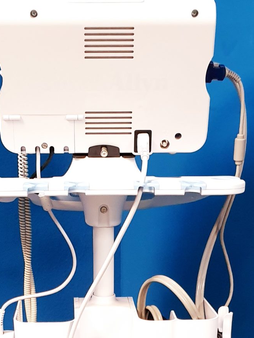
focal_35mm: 76
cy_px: 401
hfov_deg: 19.3
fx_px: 744
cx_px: 91
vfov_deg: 23.5
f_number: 2.4
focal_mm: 4.3
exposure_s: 1/50
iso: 400
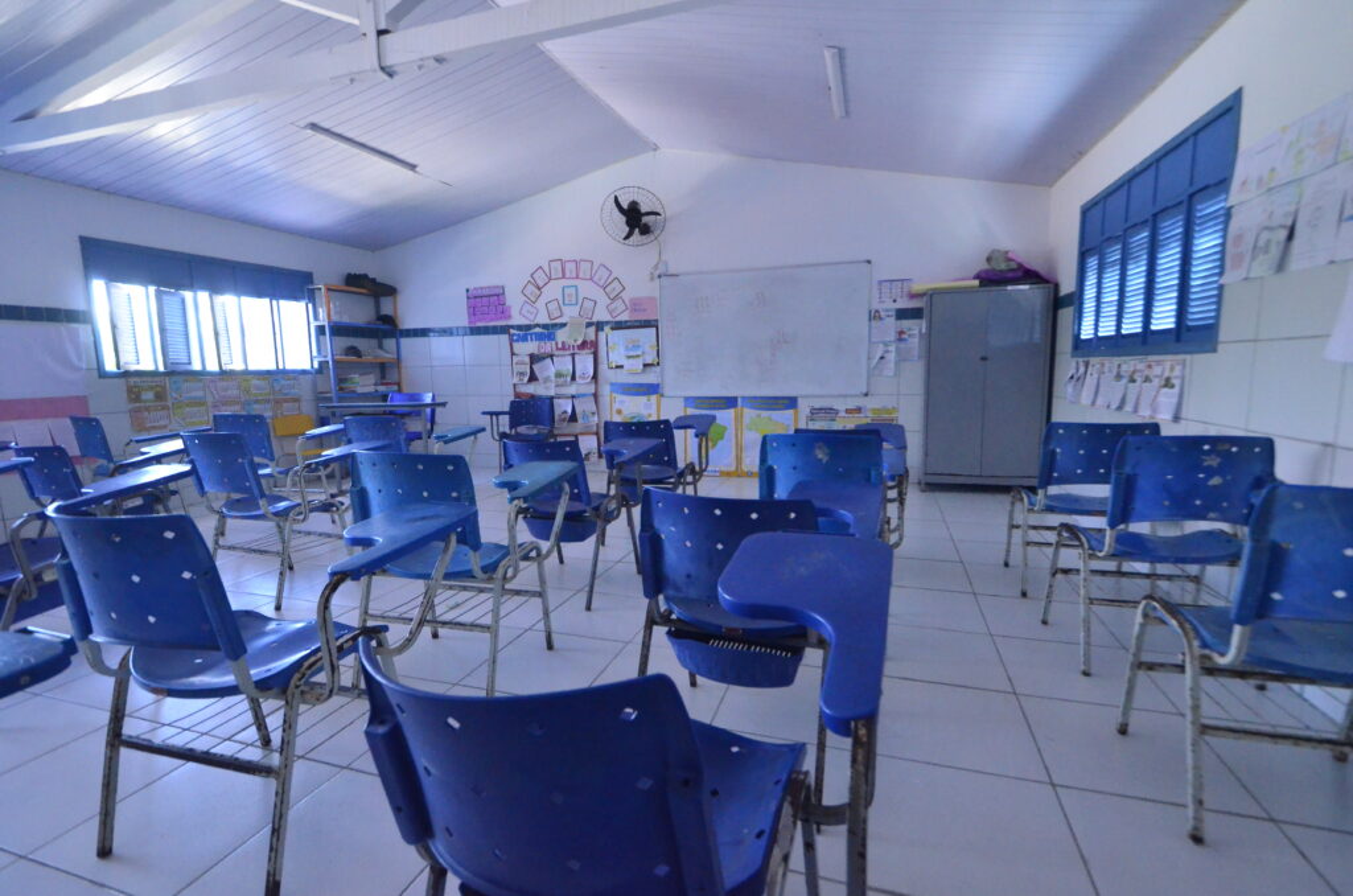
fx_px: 563
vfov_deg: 77.1
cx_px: 676
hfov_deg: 100.5
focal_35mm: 15
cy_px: 448
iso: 4000
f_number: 4.5
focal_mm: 10
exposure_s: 1/160
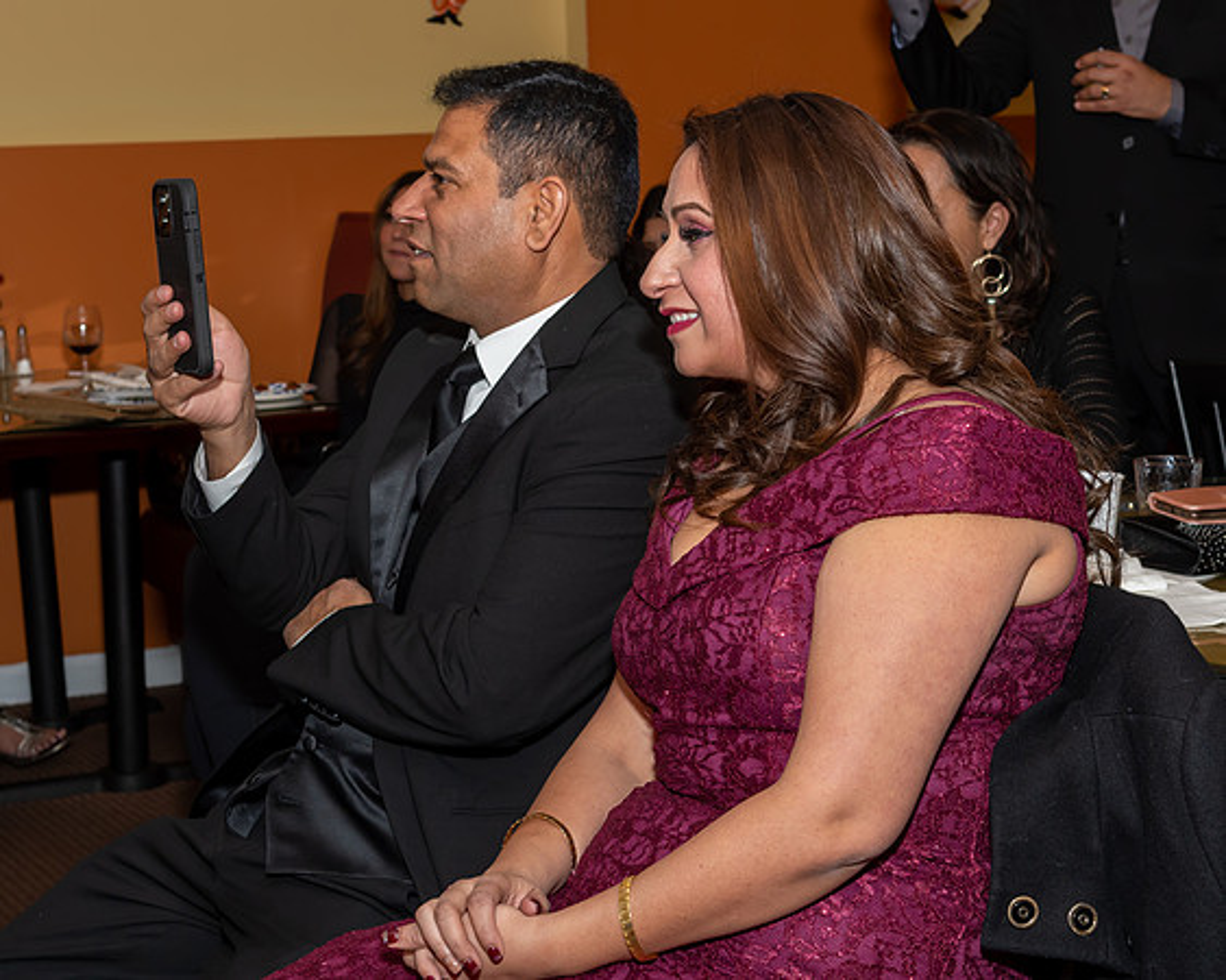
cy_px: 445
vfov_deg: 21.8
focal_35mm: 70
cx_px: 617
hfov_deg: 27.1
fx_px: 2544
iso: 500
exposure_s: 1/250
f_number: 6.3
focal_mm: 38
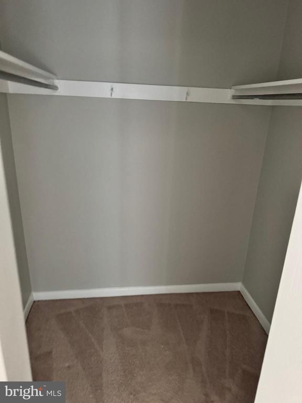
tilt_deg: -19.3
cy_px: 202
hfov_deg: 56.8
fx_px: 279
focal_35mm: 24
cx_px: 151
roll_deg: -0.5
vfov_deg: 71.6
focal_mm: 6.76
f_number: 1.78
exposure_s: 1/30
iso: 800
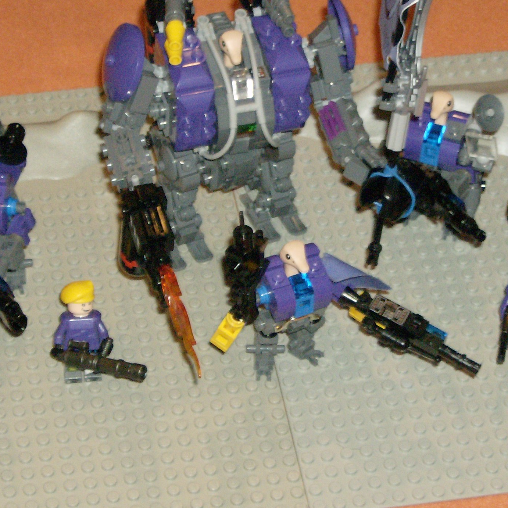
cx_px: 229
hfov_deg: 13.8
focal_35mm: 126
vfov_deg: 13.8
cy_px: 261
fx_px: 2092
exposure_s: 1/91.3
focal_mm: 11.6
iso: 200
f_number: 3.7
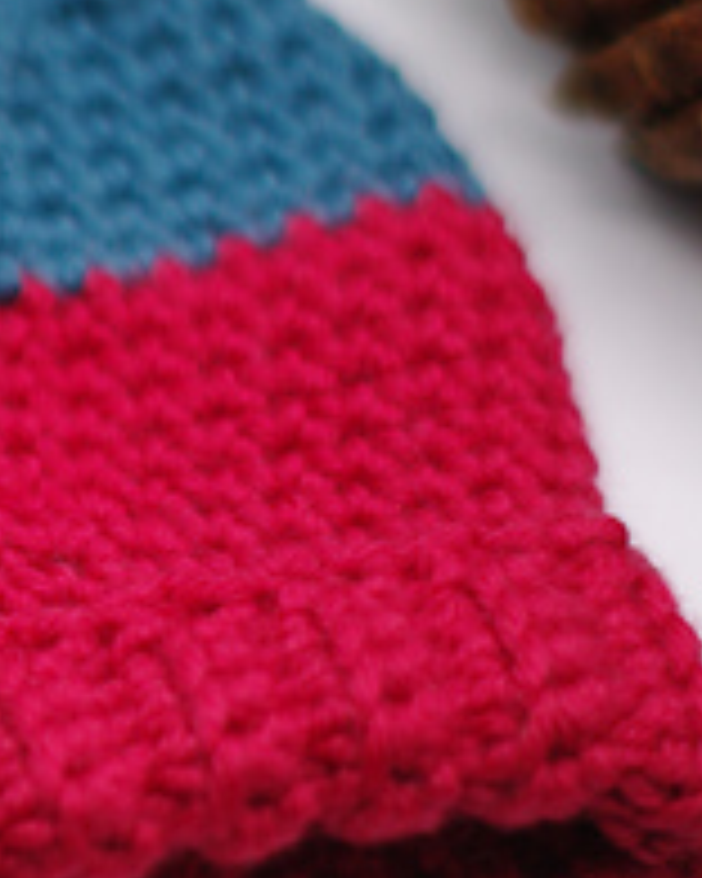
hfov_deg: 6.5
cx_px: -558
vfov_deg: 8.4
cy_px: 308
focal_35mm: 231
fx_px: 5999
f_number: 1.8
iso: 400
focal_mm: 50
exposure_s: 1/3000
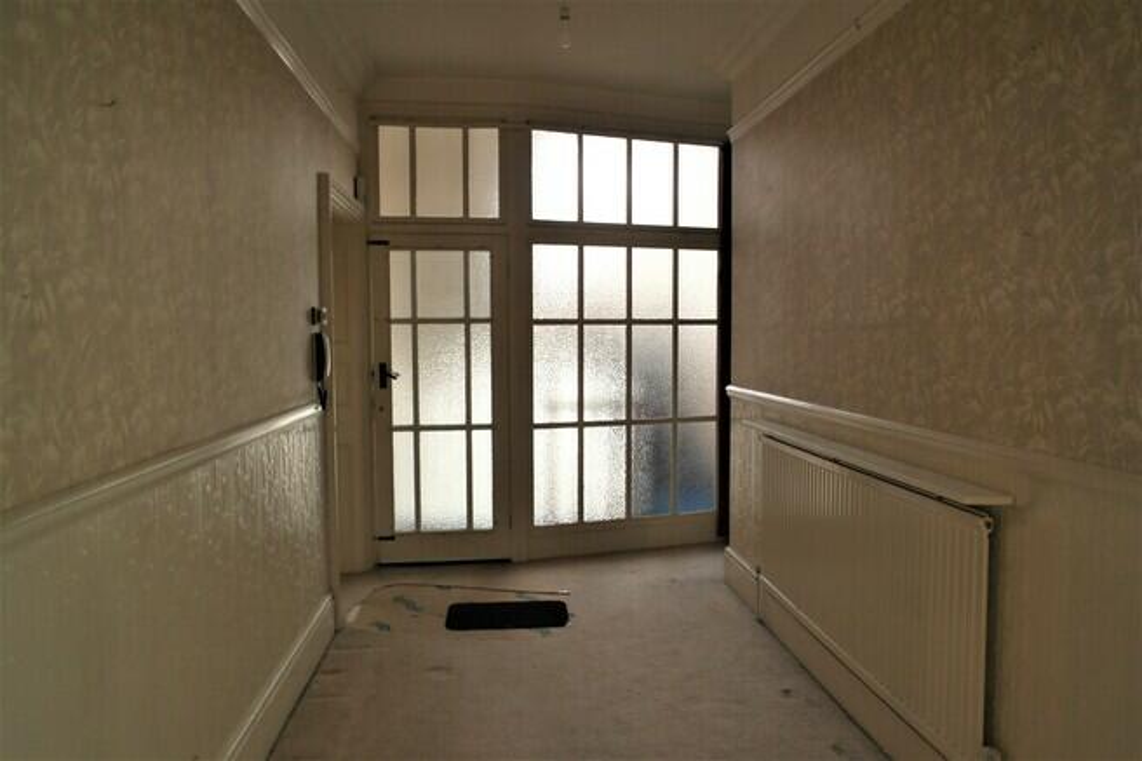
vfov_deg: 53.1
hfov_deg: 73.8
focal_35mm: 24
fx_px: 761
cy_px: 380
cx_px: 571
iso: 200
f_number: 2.4
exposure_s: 1/60
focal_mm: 16
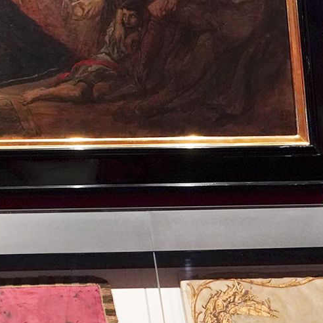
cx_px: 49
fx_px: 876
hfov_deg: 20.6
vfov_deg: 20.4
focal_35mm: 83
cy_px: 28
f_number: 4
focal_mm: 24
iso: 6400
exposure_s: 1/80
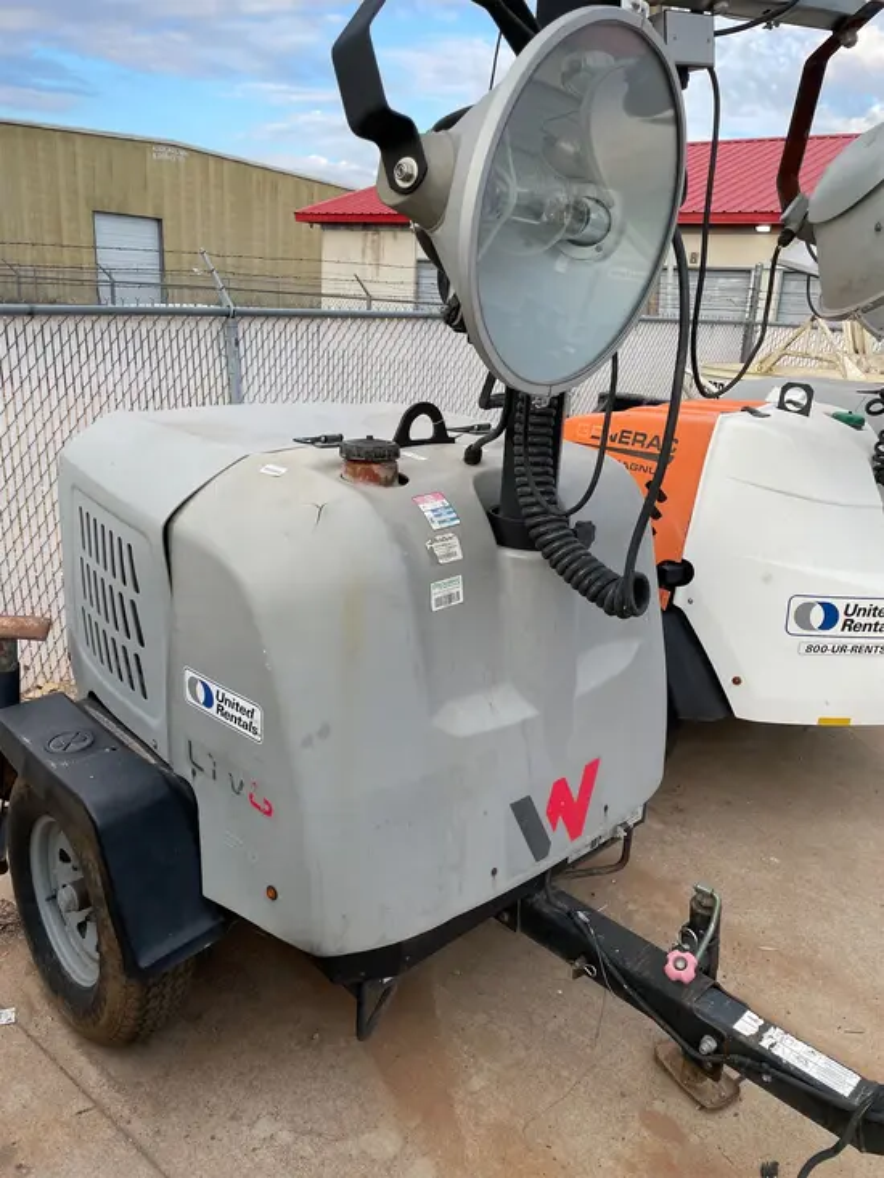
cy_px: 589
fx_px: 885
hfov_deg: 53.1
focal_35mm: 26
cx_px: 442
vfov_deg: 67.3
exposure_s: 1/636
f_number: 1.6
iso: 32
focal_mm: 4.2
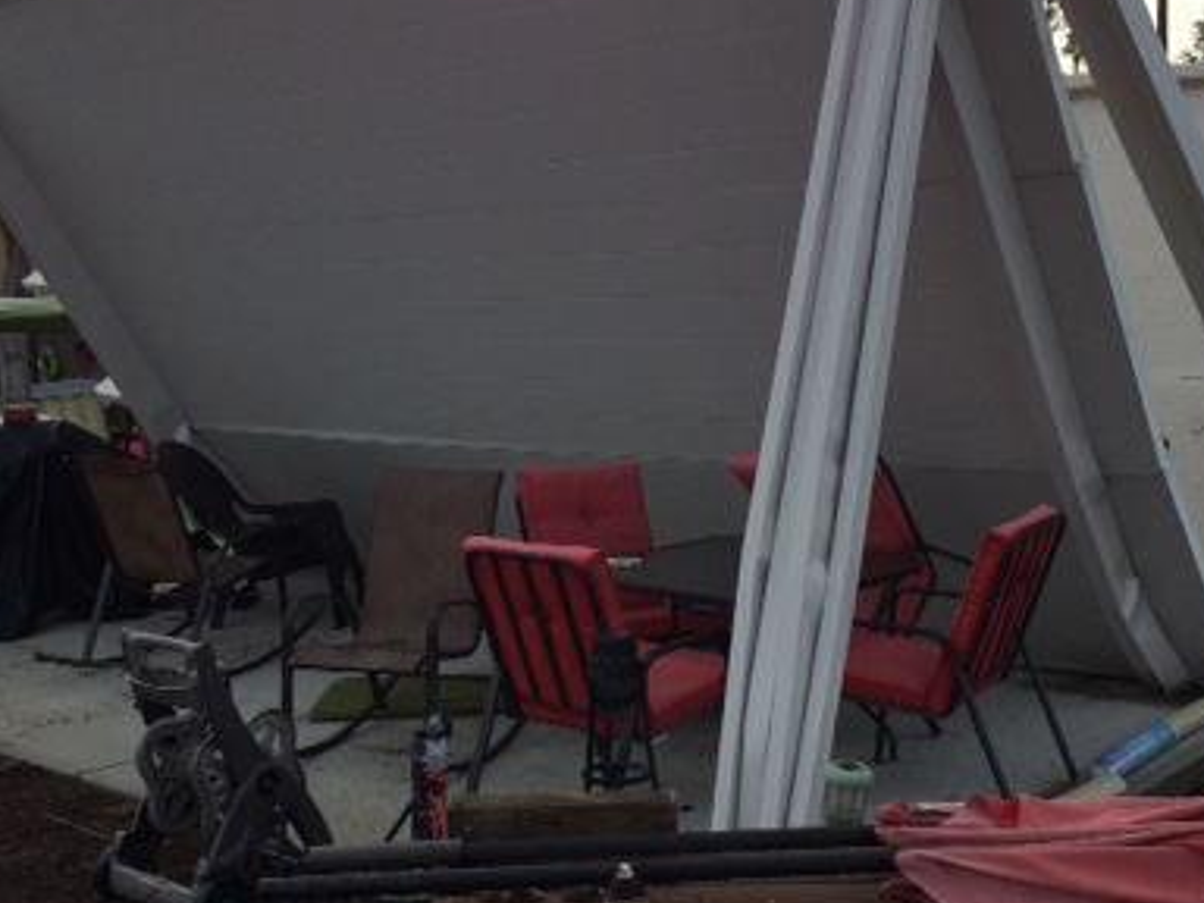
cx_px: 699
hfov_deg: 38.1
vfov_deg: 29.1
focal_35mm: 50
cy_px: 502
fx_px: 1739
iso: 32
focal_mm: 4.12
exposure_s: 1/1368
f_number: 2.2
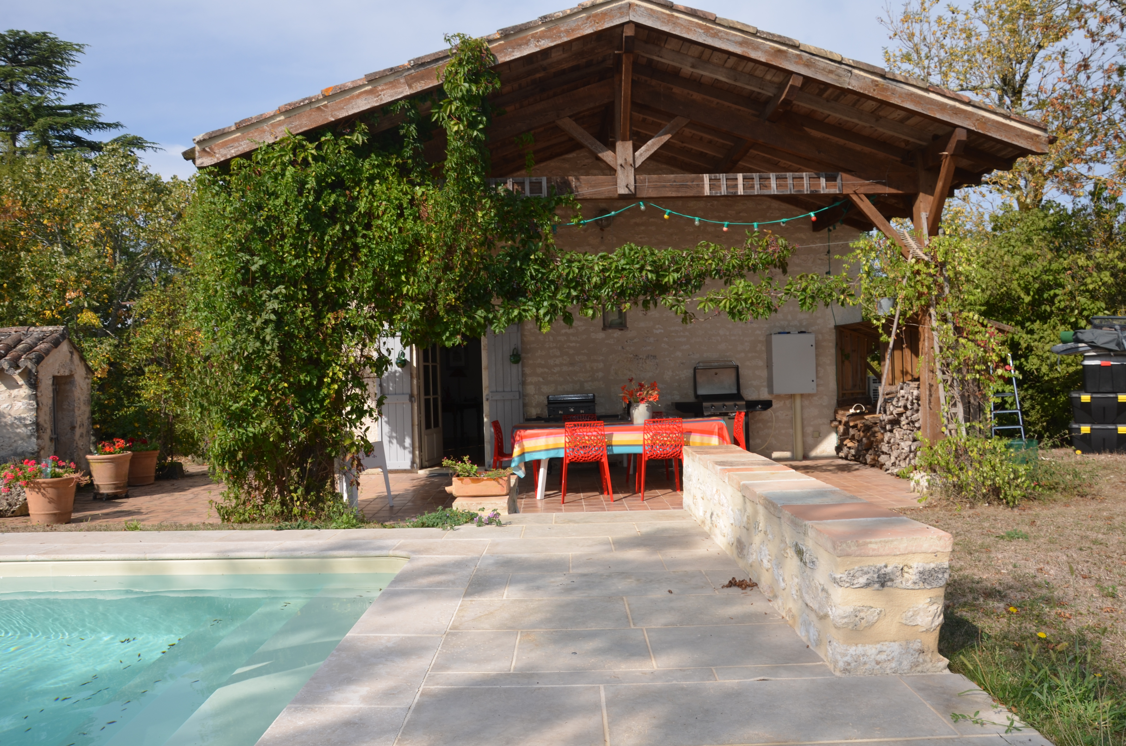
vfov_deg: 47.7
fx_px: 843
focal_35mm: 27
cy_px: 373
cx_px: 563
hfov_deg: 67.5
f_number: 9
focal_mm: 18
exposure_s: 1/200
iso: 100
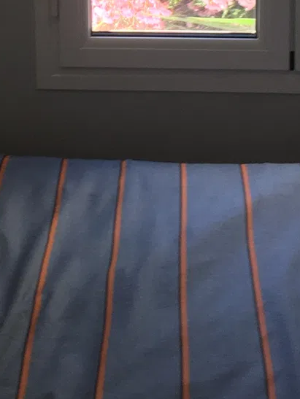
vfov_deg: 16.5
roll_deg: +0.3
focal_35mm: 113
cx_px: 29
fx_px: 1304
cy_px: -117
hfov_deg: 13.0
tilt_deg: -9.6
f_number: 2.2
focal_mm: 4.15
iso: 32
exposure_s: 1/100
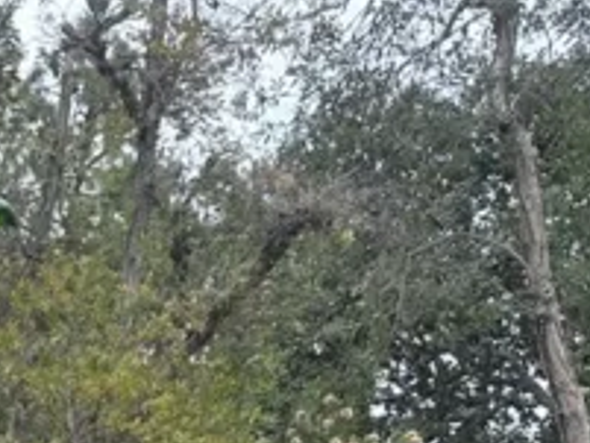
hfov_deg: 18.3
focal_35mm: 89
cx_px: -404
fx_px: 1518
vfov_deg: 15.1
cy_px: 716
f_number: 1.78
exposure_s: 1/1289
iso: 80
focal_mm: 6.86
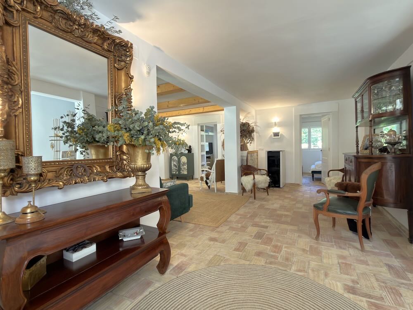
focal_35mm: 17
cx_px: 206
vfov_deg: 74.8
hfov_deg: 91.0
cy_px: 155
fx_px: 203
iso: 50
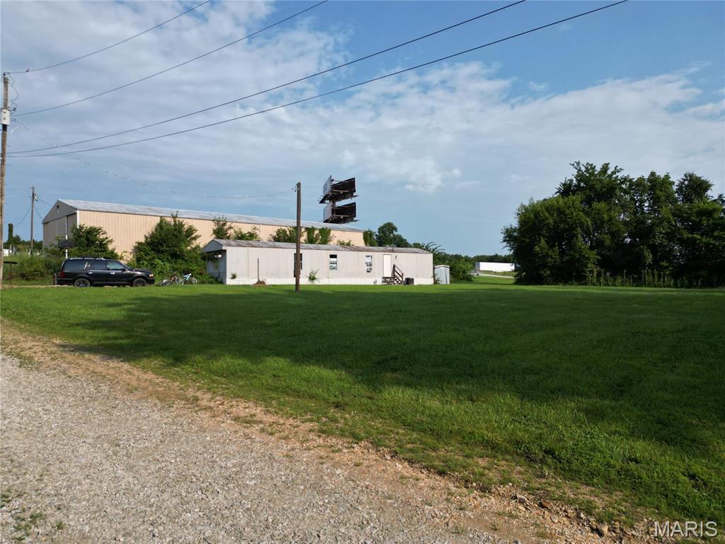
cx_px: 362
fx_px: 503
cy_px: 272
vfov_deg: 56.8
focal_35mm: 24
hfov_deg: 71.6
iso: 100
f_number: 1.7
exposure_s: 1/3000
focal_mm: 6.72
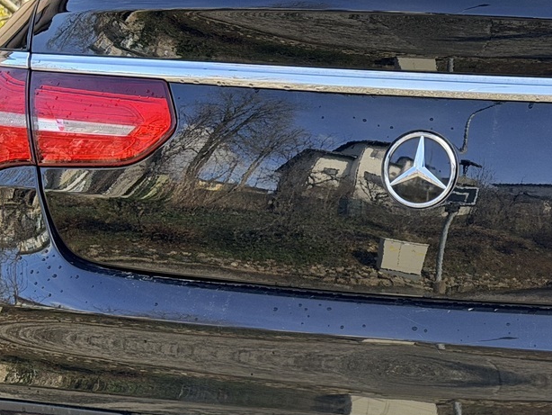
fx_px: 1994
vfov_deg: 11.8
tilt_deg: -14.6
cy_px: 288
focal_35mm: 125
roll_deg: -1.1
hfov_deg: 15.4
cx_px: 583
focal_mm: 6.76
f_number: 1.78
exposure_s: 1/570
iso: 100
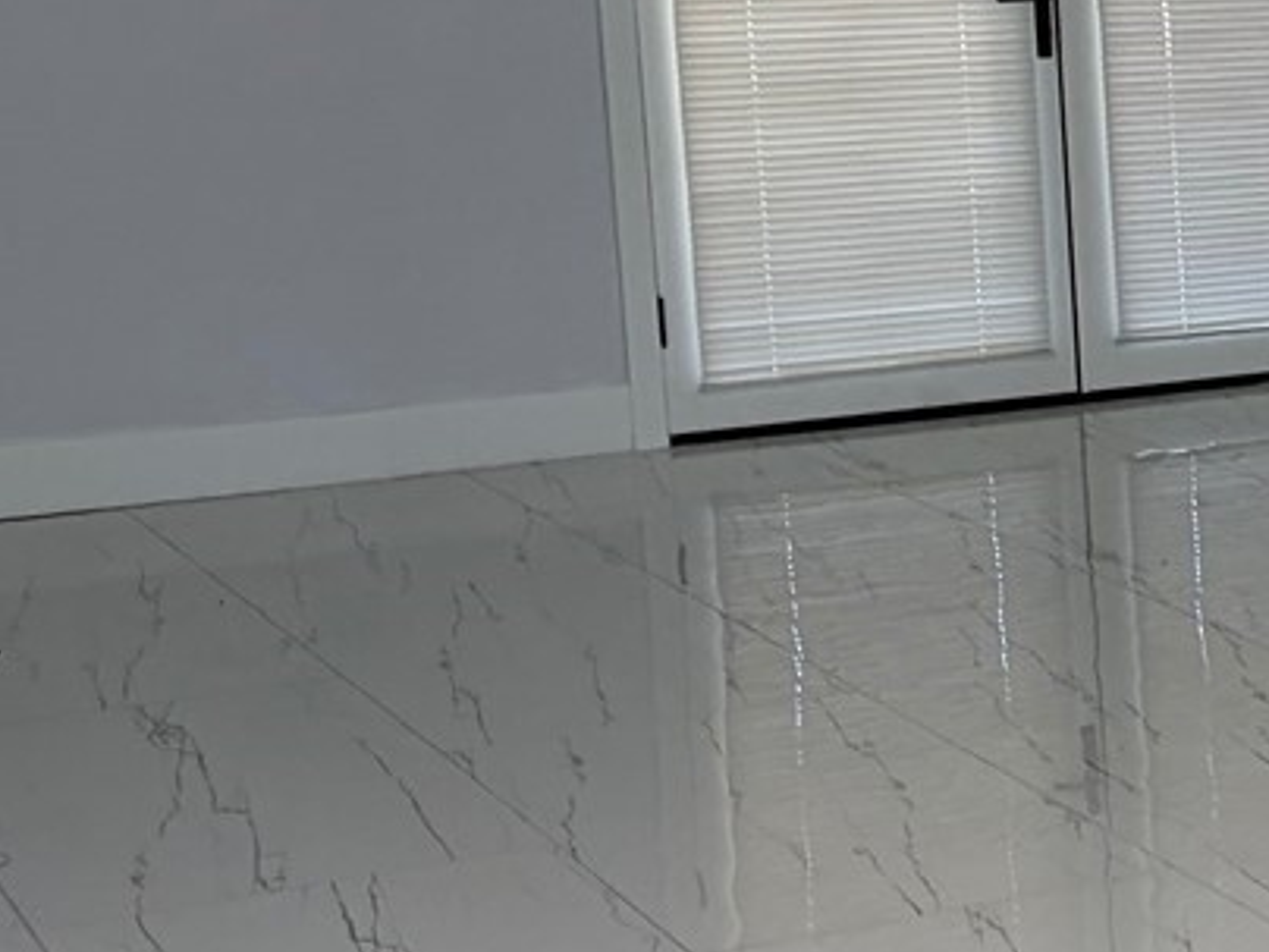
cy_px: 449
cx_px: 2180
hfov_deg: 16.4
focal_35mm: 103
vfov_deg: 14.4
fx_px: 3776
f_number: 1.6
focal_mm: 5.96
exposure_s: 1/60
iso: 64
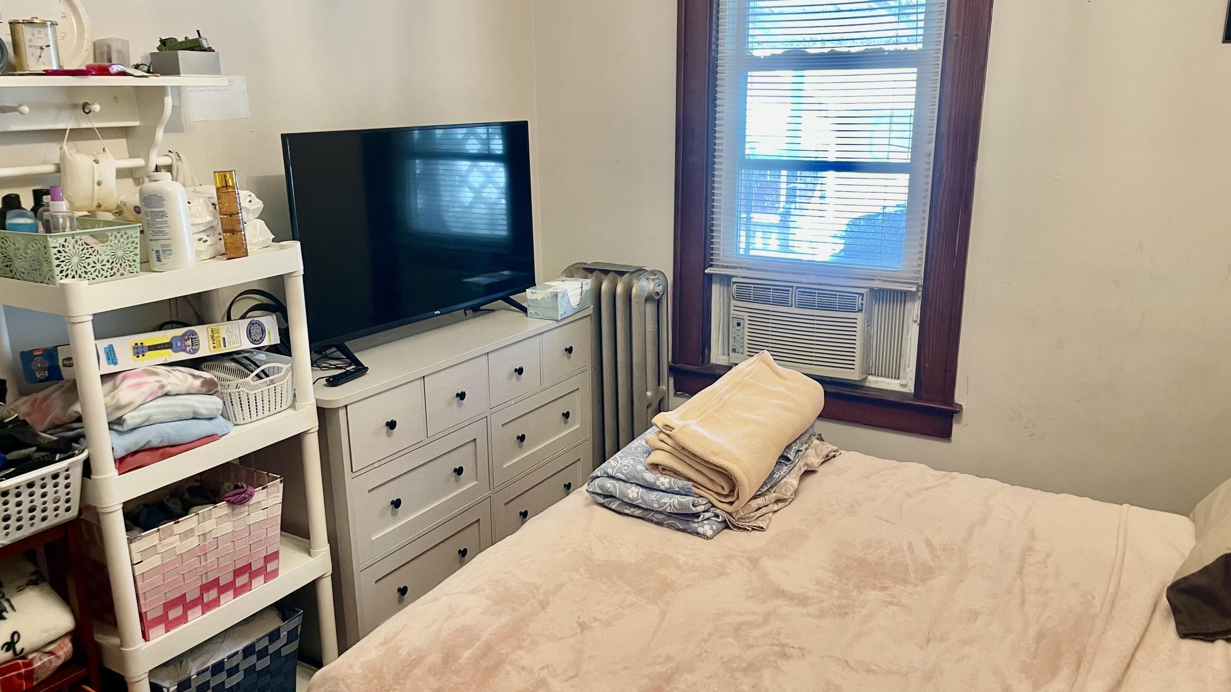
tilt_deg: -13.7
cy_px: 345
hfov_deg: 67.9
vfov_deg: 41.5
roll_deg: +0.3
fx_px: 914
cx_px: 616
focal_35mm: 28
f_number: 1.6
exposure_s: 1/60
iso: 200
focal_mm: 5.1
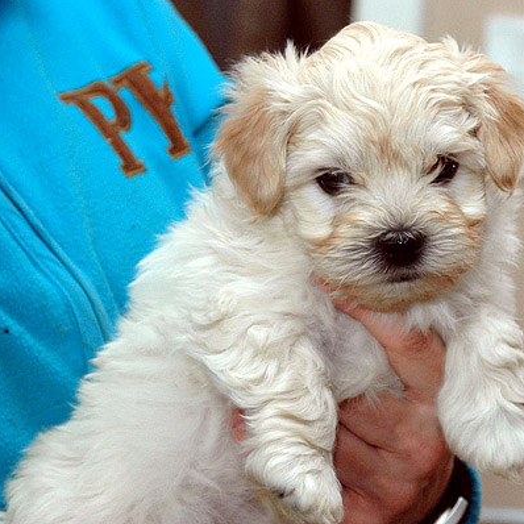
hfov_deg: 17.3
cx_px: 392
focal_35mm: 100
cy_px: 262
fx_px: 1713
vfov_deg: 17.4
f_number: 5.6
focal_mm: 52
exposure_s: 1/60
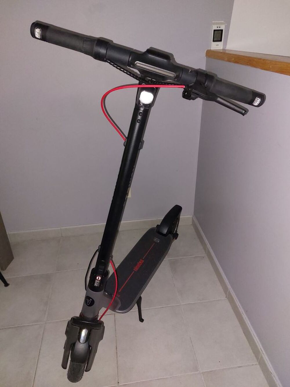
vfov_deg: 69.4
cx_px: 145
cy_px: 194
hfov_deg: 54.9
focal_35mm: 25
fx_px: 279
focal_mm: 5.23
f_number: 1.8
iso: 500
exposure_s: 1/50
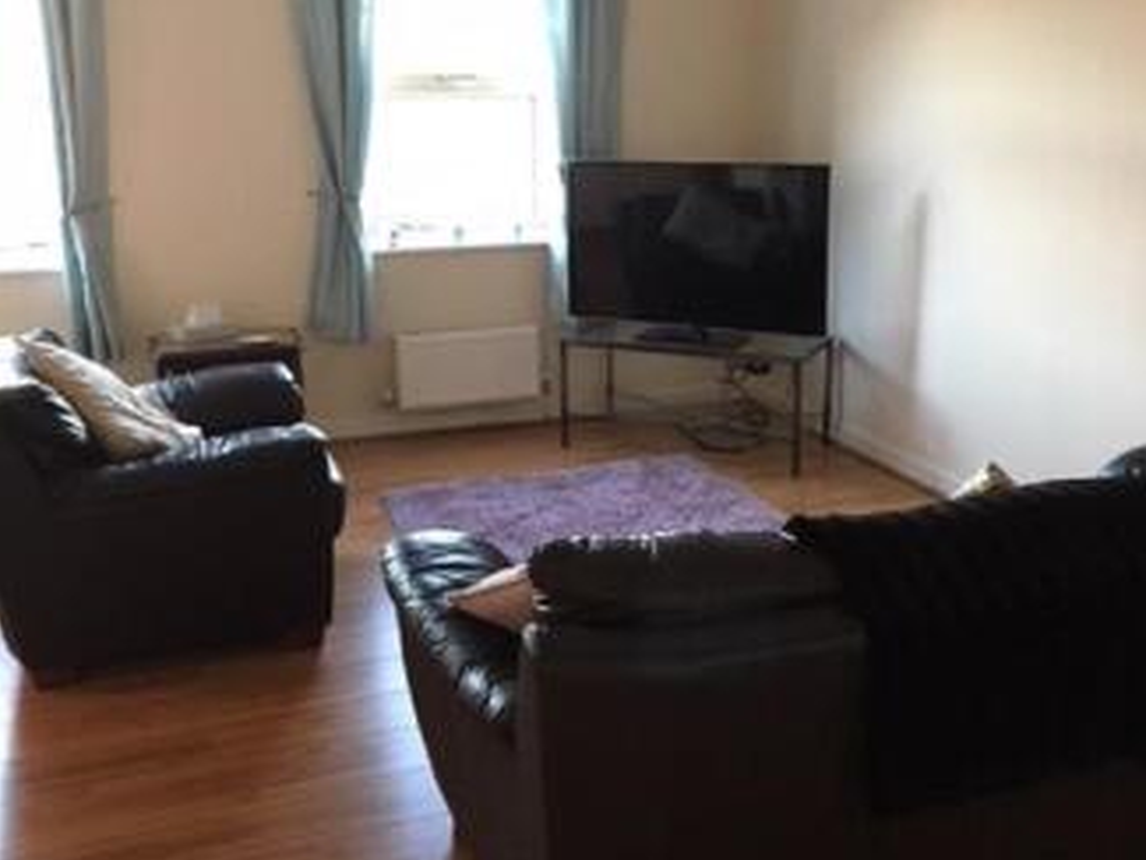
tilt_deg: -9.9
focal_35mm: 39
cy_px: 308
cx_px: 575
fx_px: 1292
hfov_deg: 47.8
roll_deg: +0.0
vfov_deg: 36.6
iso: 200
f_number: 2.2
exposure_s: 1/17
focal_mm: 4.15
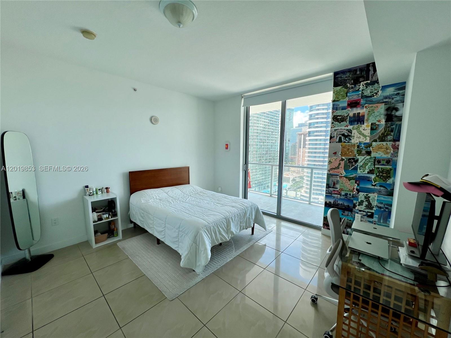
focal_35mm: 13
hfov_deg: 106.2
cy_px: 169
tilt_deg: -7.2
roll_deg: -0.3
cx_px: 226
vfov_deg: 89.9
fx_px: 169
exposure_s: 1/236
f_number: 1.8
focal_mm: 1.57
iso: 32
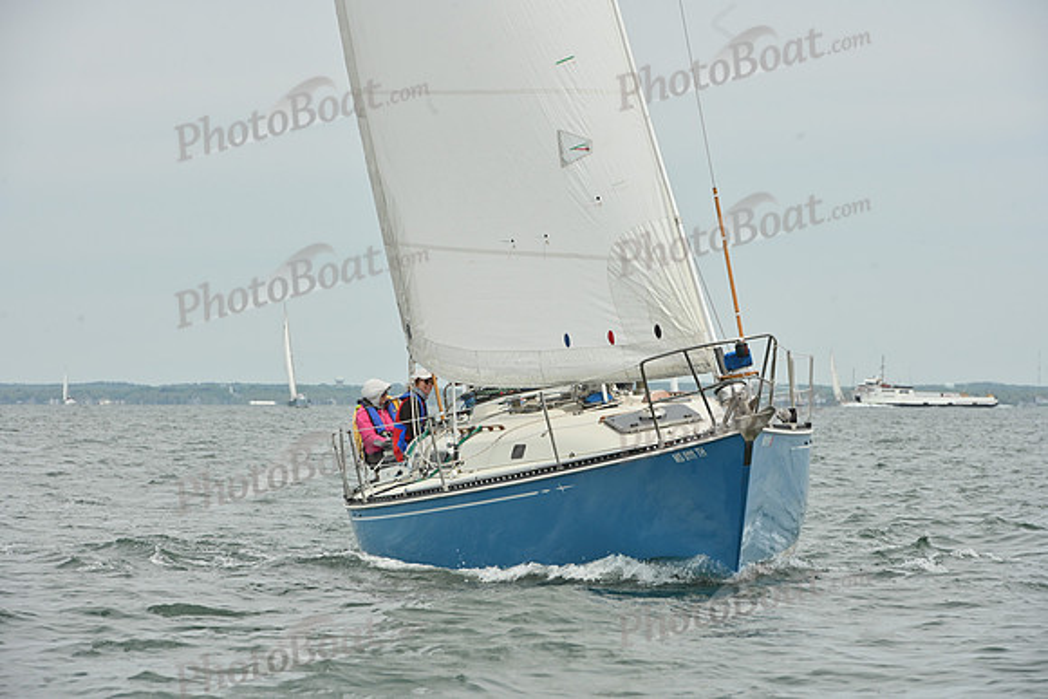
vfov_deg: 6.9
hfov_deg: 10.3
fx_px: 5823
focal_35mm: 200
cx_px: 524
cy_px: 350
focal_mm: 200
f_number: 11
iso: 320
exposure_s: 1/800
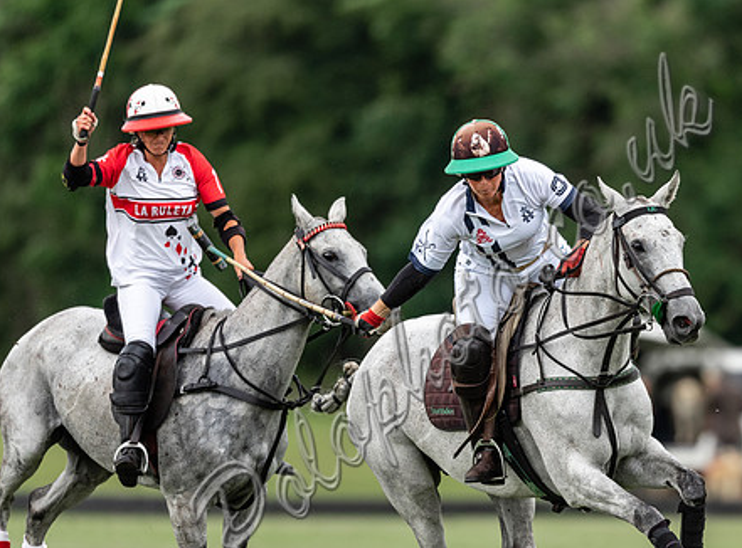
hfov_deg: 2.5
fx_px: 16889
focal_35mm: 792
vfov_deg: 1.9
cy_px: 404
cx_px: 515
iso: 800
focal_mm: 500
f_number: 4
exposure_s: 1/2000
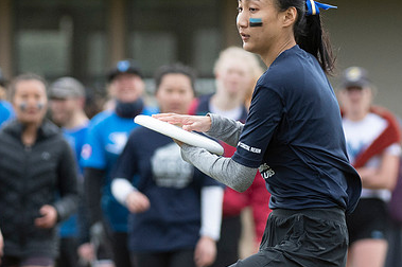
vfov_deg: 1.3
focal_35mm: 1027
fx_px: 11458
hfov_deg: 2.0
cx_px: 304
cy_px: 173
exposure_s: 1/1250
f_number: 4
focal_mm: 240
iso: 720
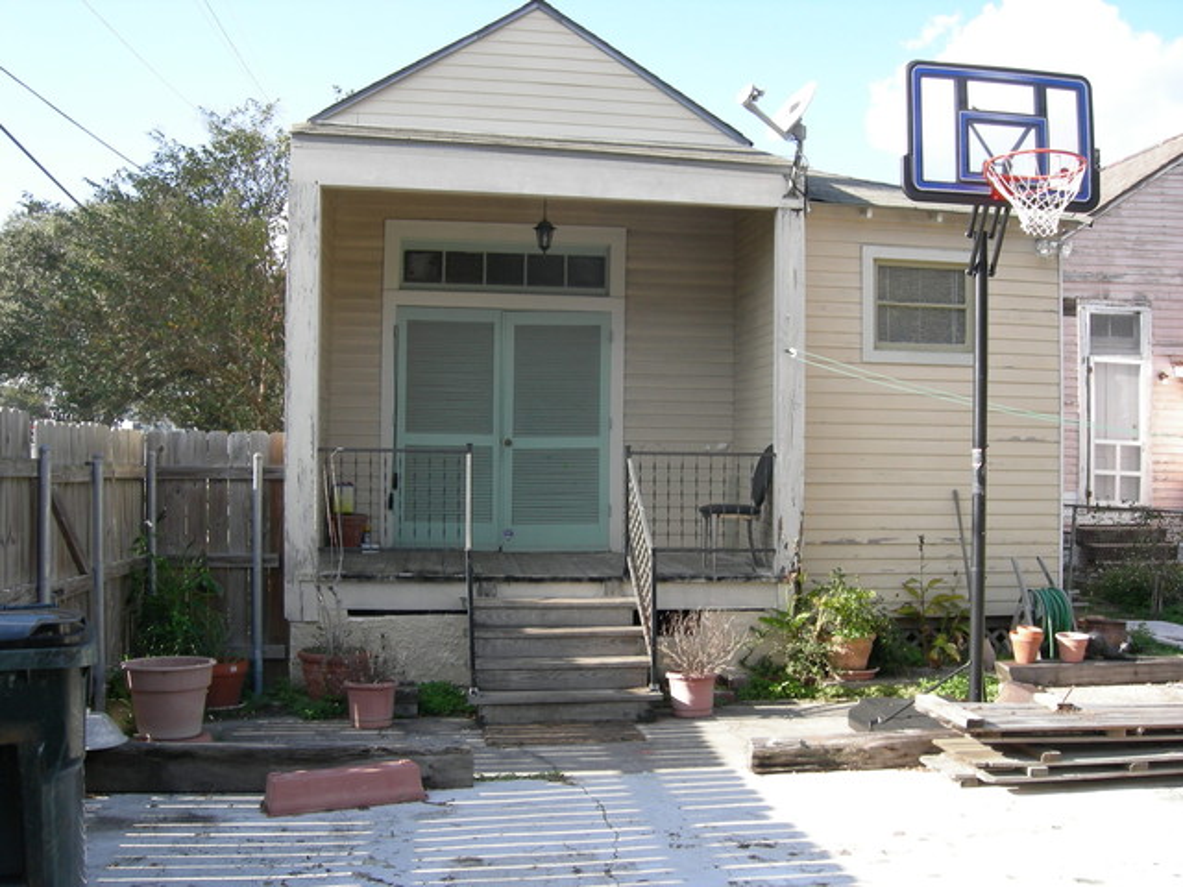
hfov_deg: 51.4
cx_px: 592
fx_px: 1230
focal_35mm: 36
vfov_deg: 39.7
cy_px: 444
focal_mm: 7.5
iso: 64
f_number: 4.8
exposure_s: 1/120
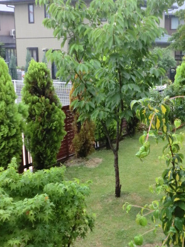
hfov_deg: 23.5
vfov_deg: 31.1
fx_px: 442
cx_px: 133
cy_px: 144
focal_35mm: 62
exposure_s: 1/60
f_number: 3.9
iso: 250
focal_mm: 6.9
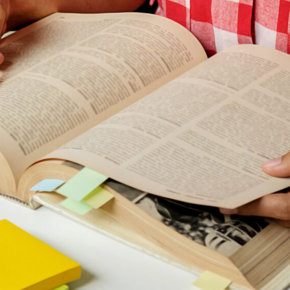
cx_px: -18
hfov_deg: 14.5
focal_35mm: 118
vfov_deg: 14.7
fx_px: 1118
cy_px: 200
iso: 500
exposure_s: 1/125
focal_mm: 34.3
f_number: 5
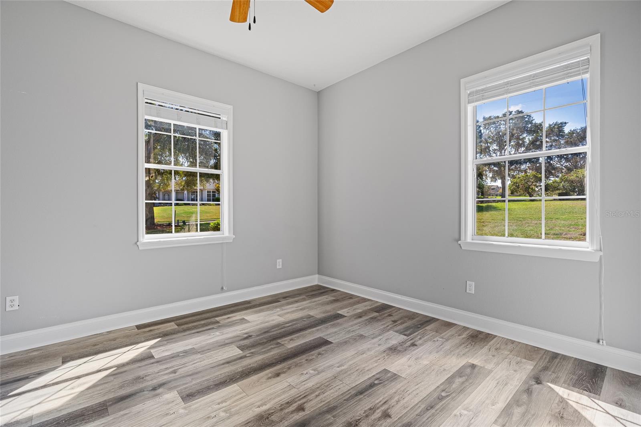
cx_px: 320
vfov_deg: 73.7
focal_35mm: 16
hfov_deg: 96.7
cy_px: 214
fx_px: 285
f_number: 8
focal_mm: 16
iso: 400
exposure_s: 1/800
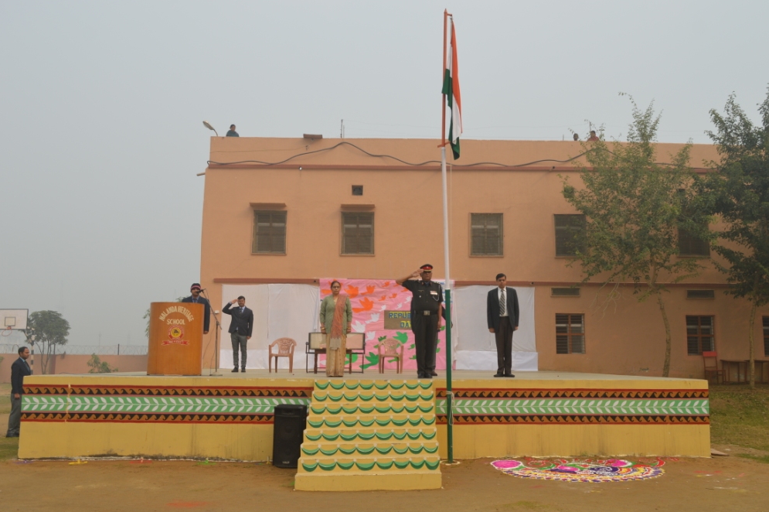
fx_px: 758
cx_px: 391
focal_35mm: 36
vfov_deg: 37.3
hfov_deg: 53.8
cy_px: 256
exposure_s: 1/250
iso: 100
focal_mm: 23
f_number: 8
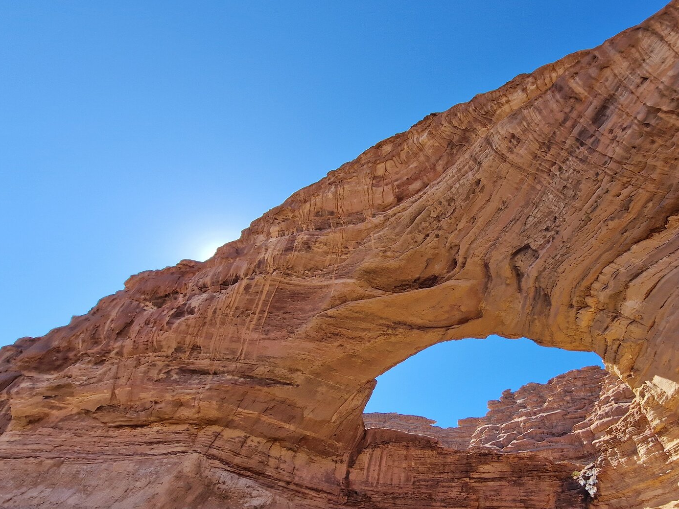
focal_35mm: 18
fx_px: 353
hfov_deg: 84.4
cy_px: 313
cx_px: 458
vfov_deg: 70.6
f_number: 2.2
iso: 50
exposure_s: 1/964
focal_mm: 2.2
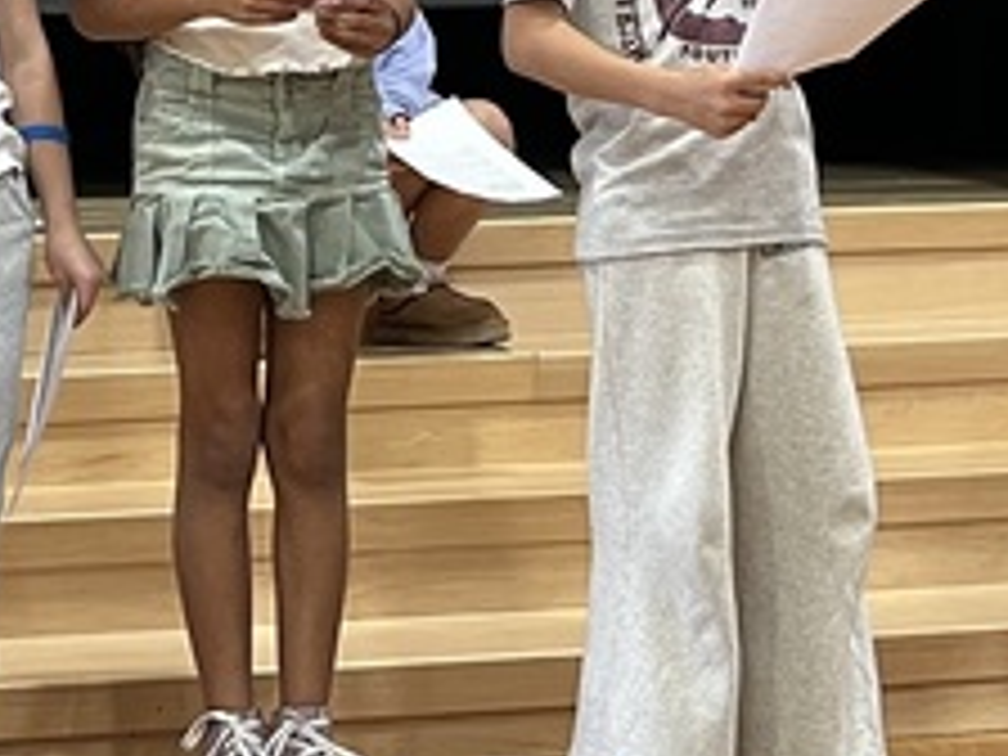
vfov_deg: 12.2
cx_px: 194
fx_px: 3465
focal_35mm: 119
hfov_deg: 16.4
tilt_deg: +2.4
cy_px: -126
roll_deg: +0.9
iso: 100
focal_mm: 5.1
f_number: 1.6
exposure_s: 1/60
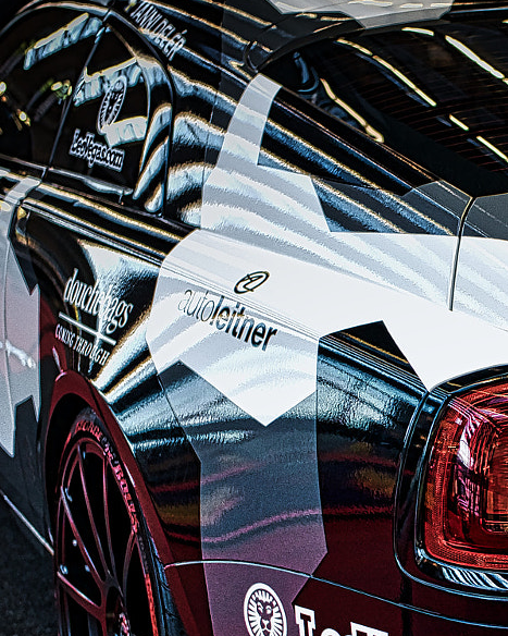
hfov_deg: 16.5
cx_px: 583
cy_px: 429
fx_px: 1692
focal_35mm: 90
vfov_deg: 21.2
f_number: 2.8
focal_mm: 35
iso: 640
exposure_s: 1/40
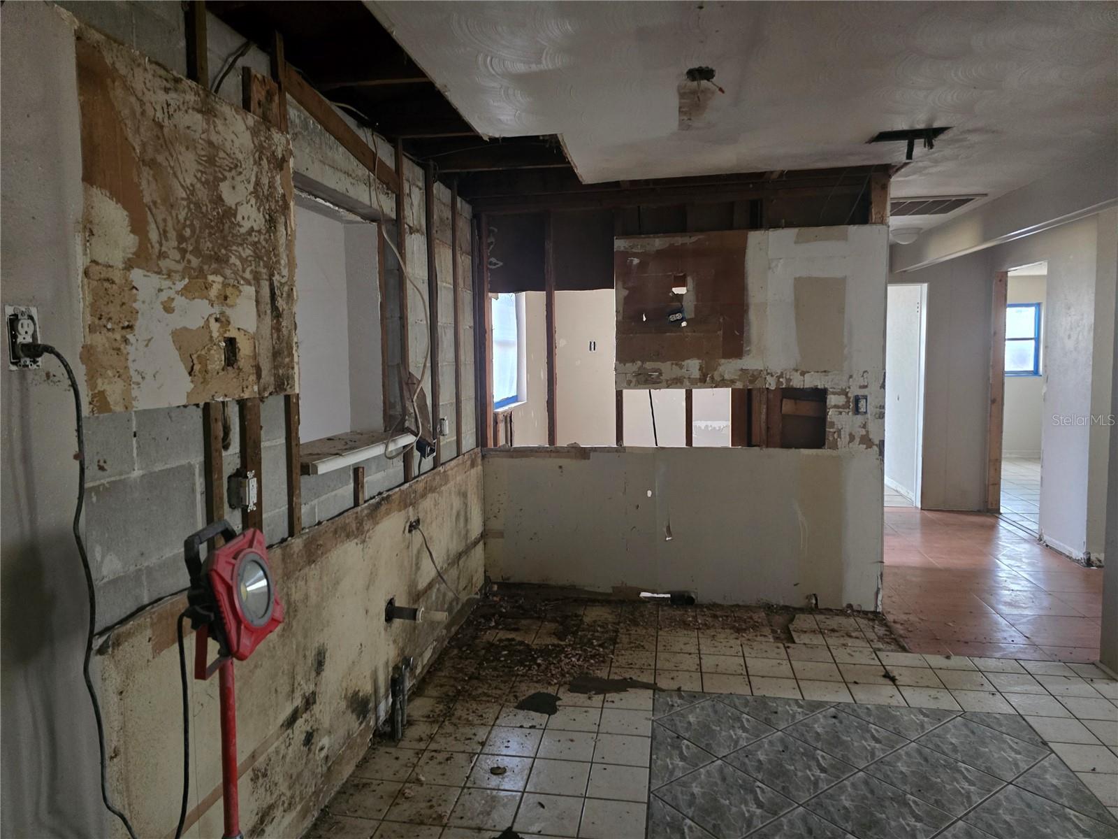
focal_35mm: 23
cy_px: 420
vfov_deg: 58.9
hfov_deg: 73.9
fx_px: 743
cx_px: 559
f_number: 1.7
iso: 1250
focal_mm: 6.3
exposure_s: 1/60
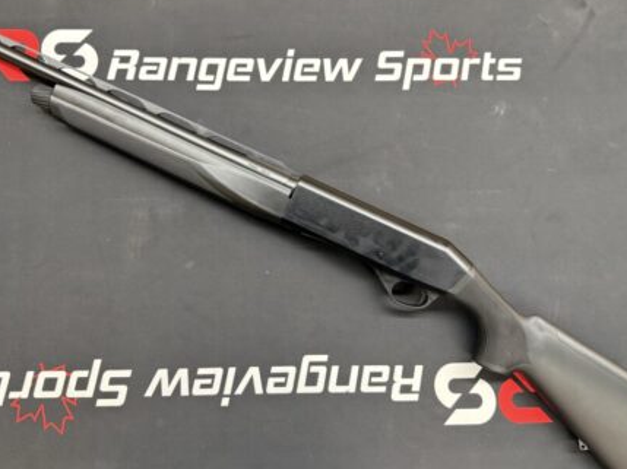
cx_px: 282
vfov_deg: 49.7
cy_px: 229
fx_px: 507
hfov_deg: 63.3
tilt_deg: -80.8
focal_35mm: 28
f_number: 1.78
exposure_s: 1/60
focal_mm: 6.76
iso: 400
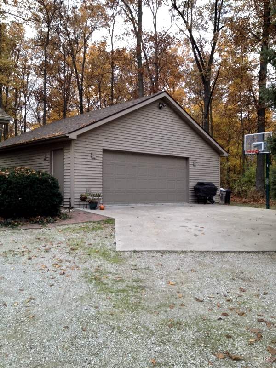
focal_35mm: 35
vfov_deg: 52.6
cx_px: 138
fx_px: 372
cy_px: 184
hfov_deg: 40.7
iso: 64
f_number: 2.4
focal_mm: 4.28
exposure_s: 1/120
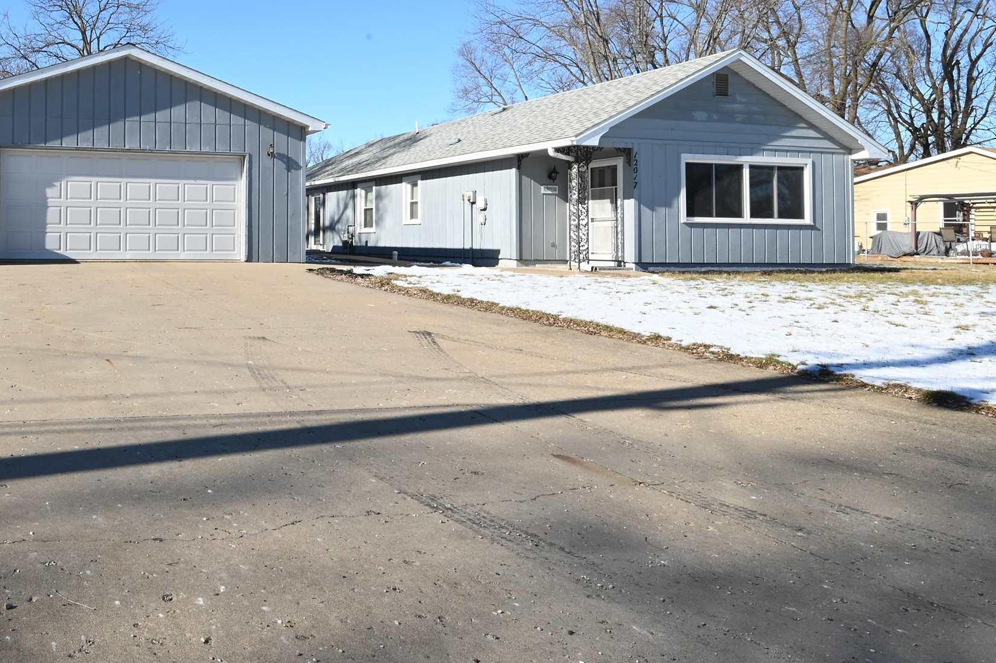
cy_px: 218
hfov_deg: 57.9
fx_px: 774
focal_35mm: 28
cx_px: 135
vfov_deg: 45.6
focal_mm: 15
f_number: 18
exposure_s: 1/80
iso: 200
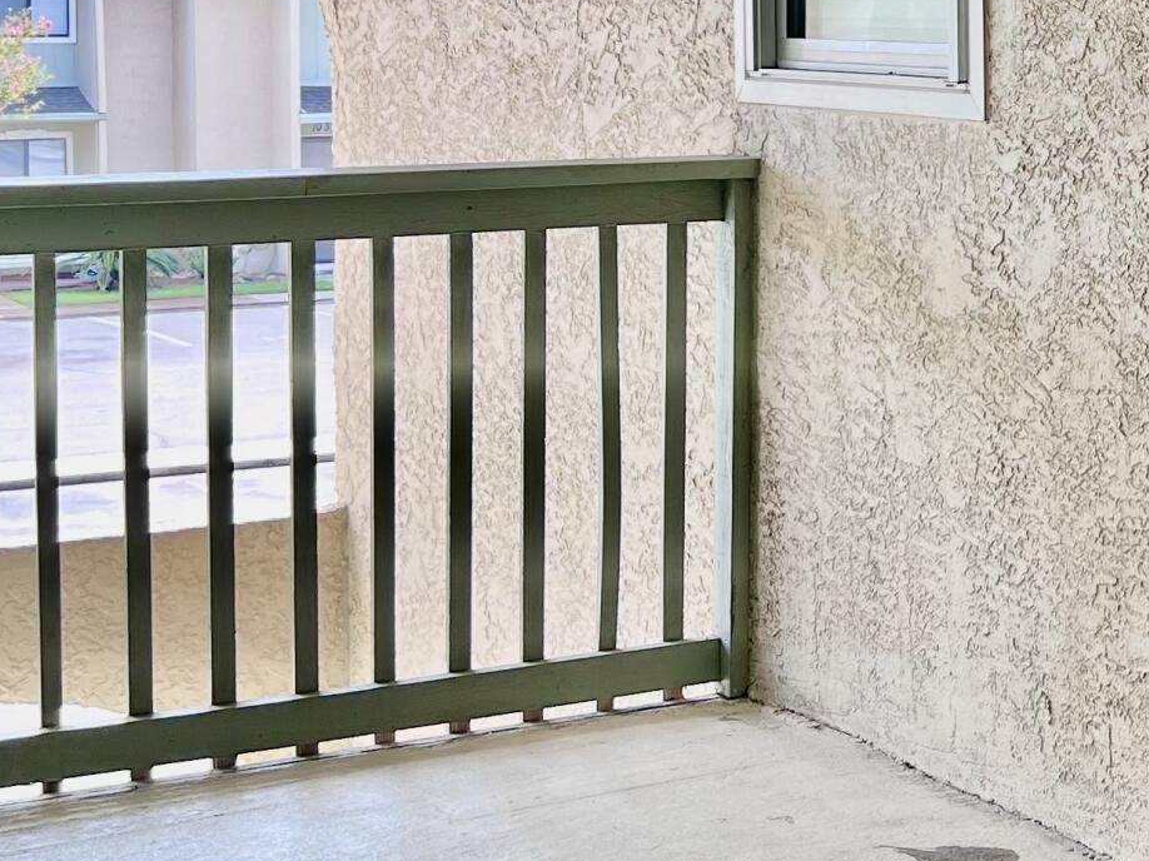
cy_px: 153
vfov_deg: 17.2
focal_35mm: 85
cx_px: 1227
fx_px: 2821
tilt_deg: -3.5
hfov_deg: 21.9
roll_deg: -0.5
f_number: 1.5
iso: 50
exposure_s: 1/355
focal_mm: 5.7
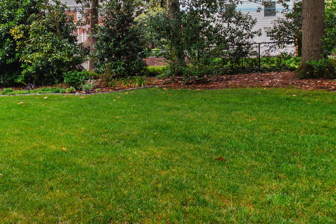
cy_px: 73
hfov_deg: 54.2
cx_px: 101
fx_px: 317
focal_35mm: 34
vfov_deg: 38.4
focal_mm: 10
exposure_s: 1/15
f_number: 8
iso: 100
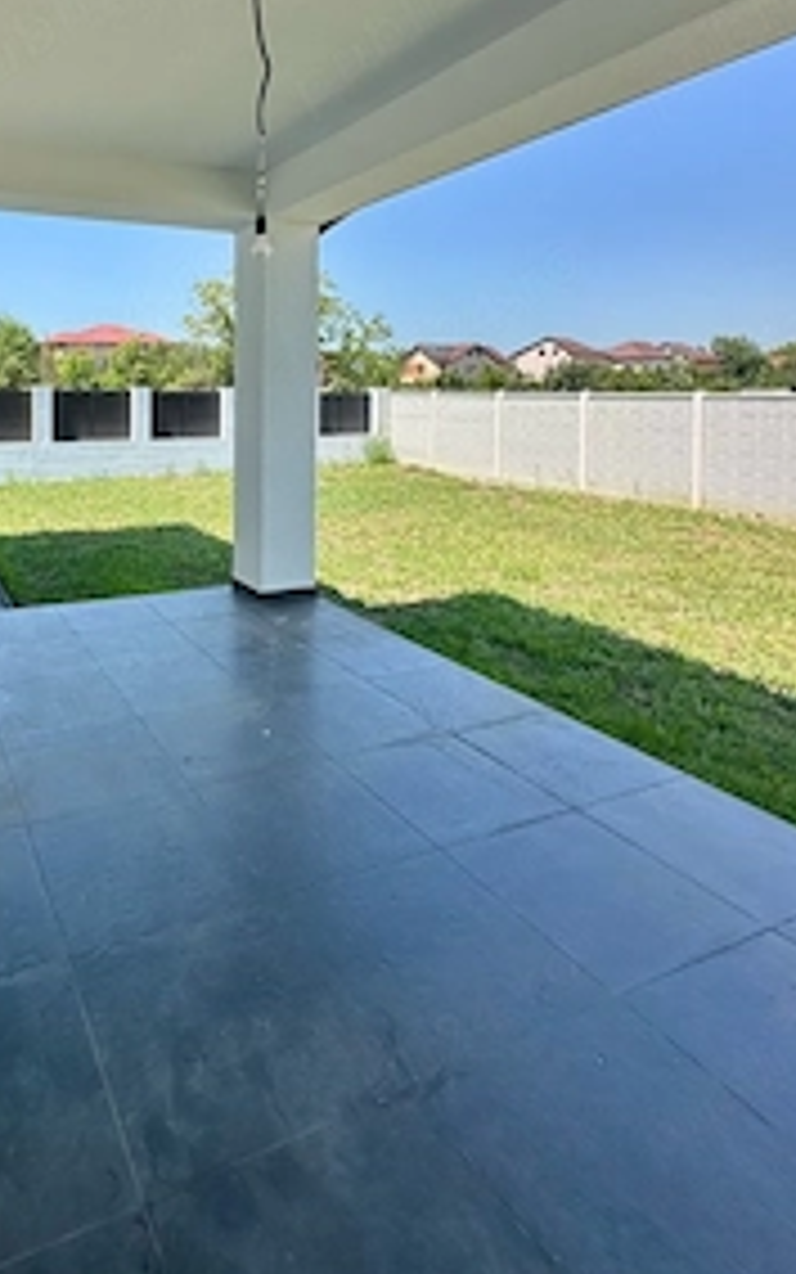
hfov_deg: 54.0
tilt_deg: -0.6
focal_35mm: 21
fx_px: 729
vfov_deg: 79.0
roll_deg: -0.9
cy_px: 405
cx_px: 175
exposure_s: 1/1024
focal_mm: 2.22
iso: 40
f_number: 2.2
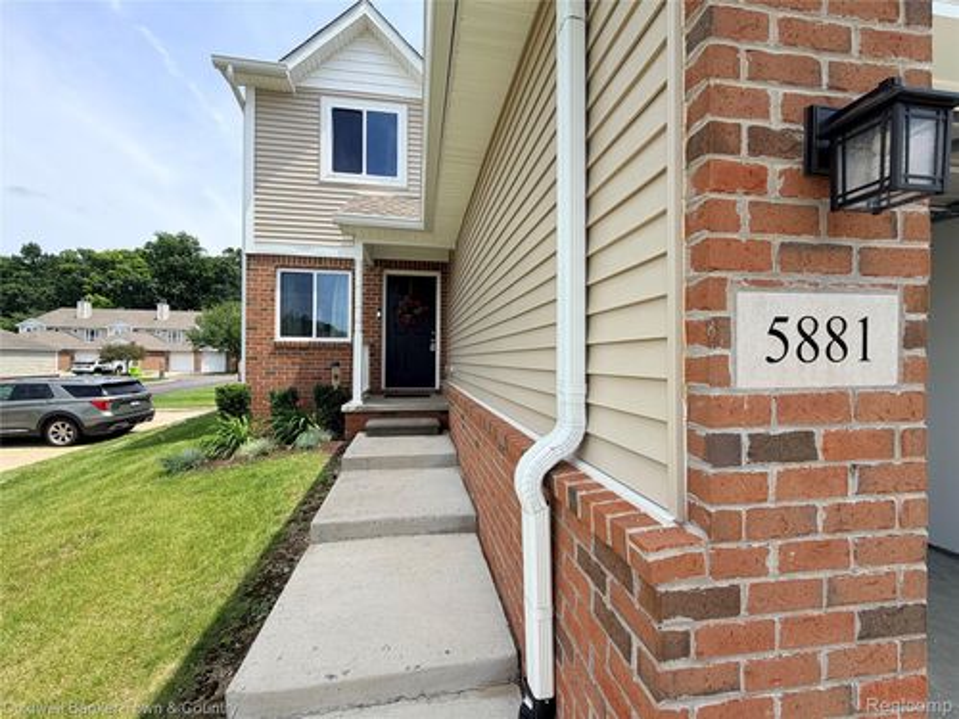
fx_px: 388
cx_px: 480
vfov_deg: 85.7
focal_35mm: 14
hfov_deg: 102.1
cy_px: 360
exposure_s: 1/770
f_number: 2.2
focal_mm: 2.22
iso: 32
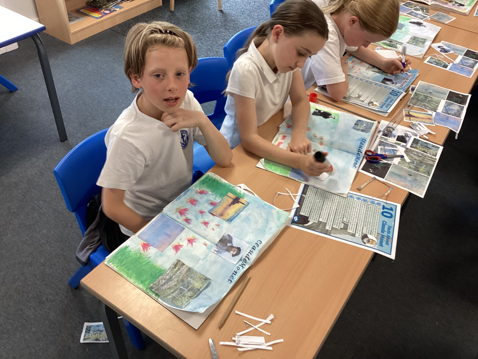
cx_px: 239
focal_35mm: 31
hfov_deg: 58.4
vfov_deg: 45.4
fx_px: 428
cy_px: 180
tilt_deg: -42.1
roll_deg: -6.7
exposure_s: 1/50
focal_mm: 3.3
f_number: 2.4
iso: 125
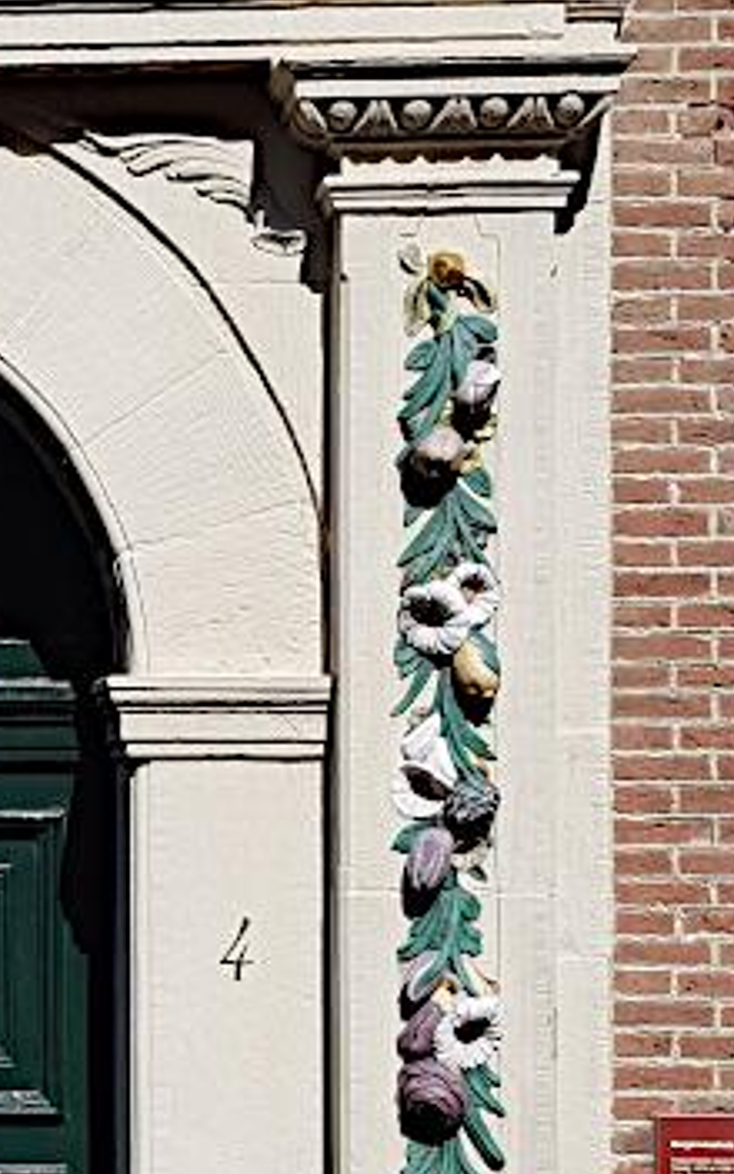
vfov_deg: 22.0
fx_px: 3009
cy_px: 740
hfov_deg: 13.3
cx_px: -257
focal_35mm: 94
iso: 40
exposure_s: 1/2680
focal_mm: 4.2
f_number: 1.7
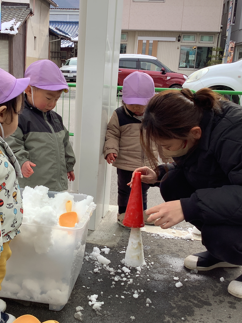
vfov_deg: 42.9
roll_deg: -2.4
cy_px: 171
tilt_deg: -15.2
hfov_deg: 32.6
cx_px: 77
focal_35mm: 44
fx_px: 410
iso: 25
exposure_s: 1/220
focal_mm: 3.3
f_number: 2.4
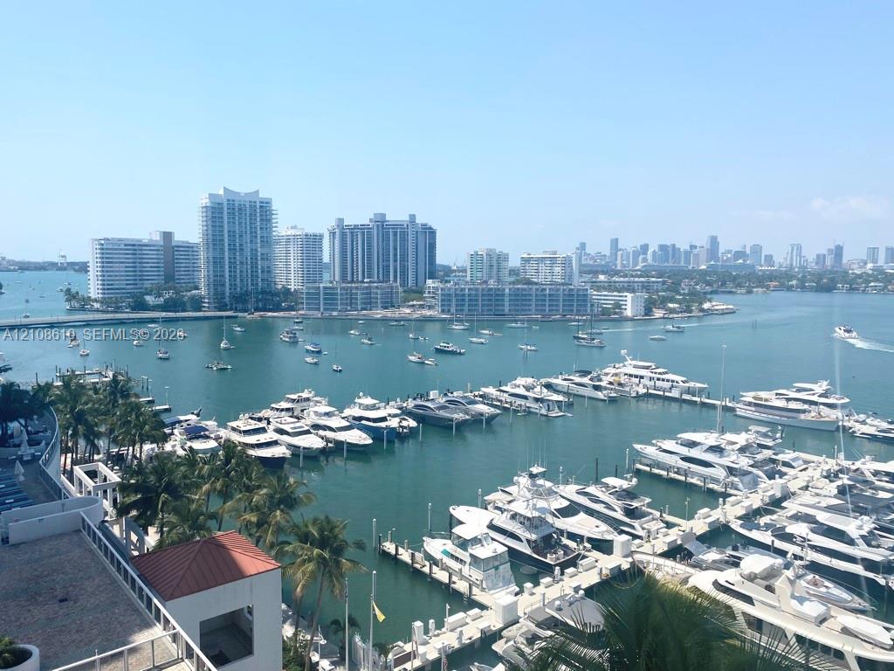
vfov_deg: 53.1
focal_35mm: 26
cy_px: 336
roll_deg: -0.5
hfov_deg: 67.3
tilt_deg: -5.8
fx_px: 671
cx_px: 447
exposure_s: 1/5025
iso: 32
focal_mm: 4.25
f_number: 1.8
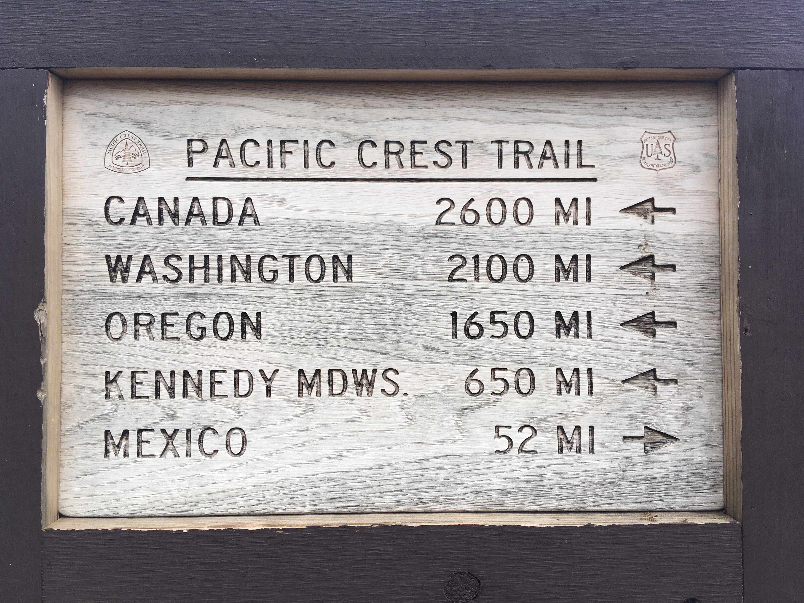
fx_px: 674
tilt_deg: -2.8
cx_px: 402
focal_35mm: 29
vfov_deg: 48.2
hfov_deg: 61.7
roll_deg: +1.8
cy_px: 302
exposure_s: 1/605
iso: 25
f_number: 2.2
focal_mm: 4.15
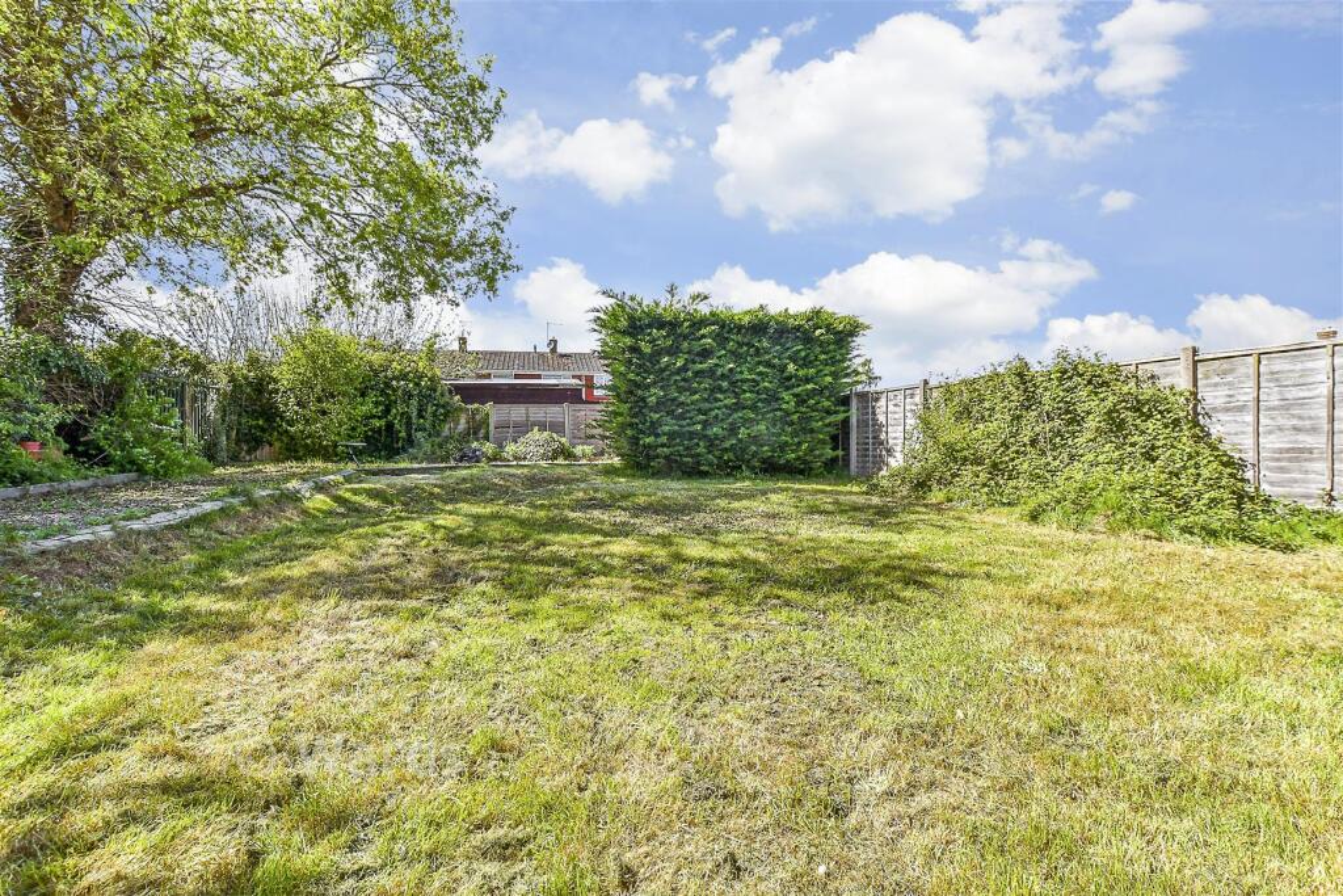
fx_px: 933
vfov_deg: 51.3
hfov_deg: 71.5
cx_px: 672
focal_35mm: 25
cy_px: 448
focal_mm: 17
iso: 160
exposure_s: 1/200
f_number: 8
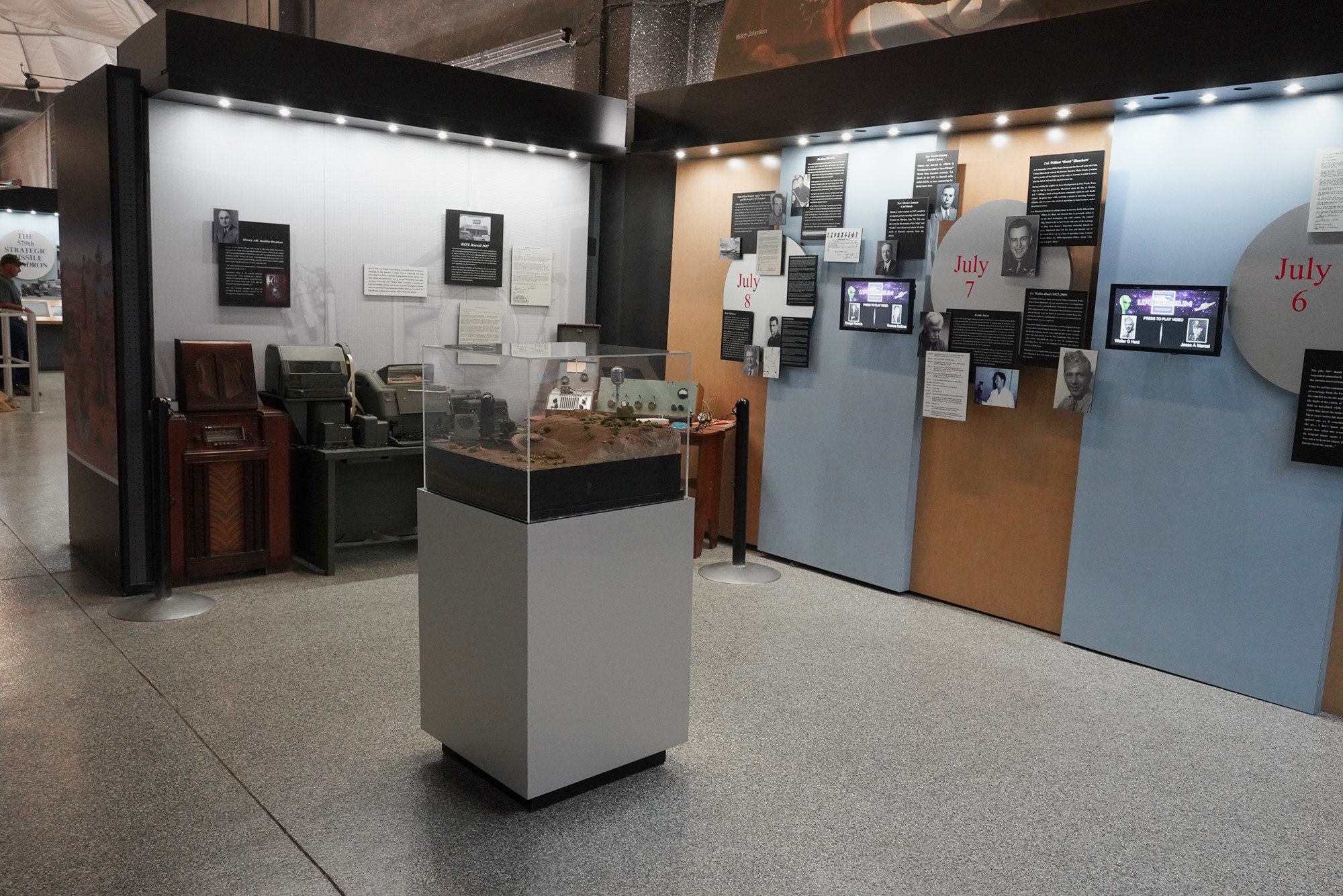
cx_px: 672
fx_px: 1045
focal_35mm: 28
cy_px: 448
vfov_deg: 46.4
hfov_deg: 65.5
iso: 6400
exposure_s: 1/100
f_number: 9
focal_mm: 28
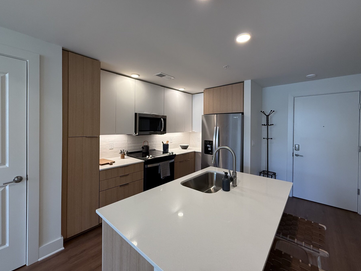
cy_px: 128
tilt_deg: -0.7
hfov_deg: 98.2
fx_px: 156
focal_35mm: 15
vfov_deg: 81.7
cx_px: 179
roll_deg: -0.6
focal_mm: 2.22
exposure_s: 1/120
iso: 160
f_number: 2.2
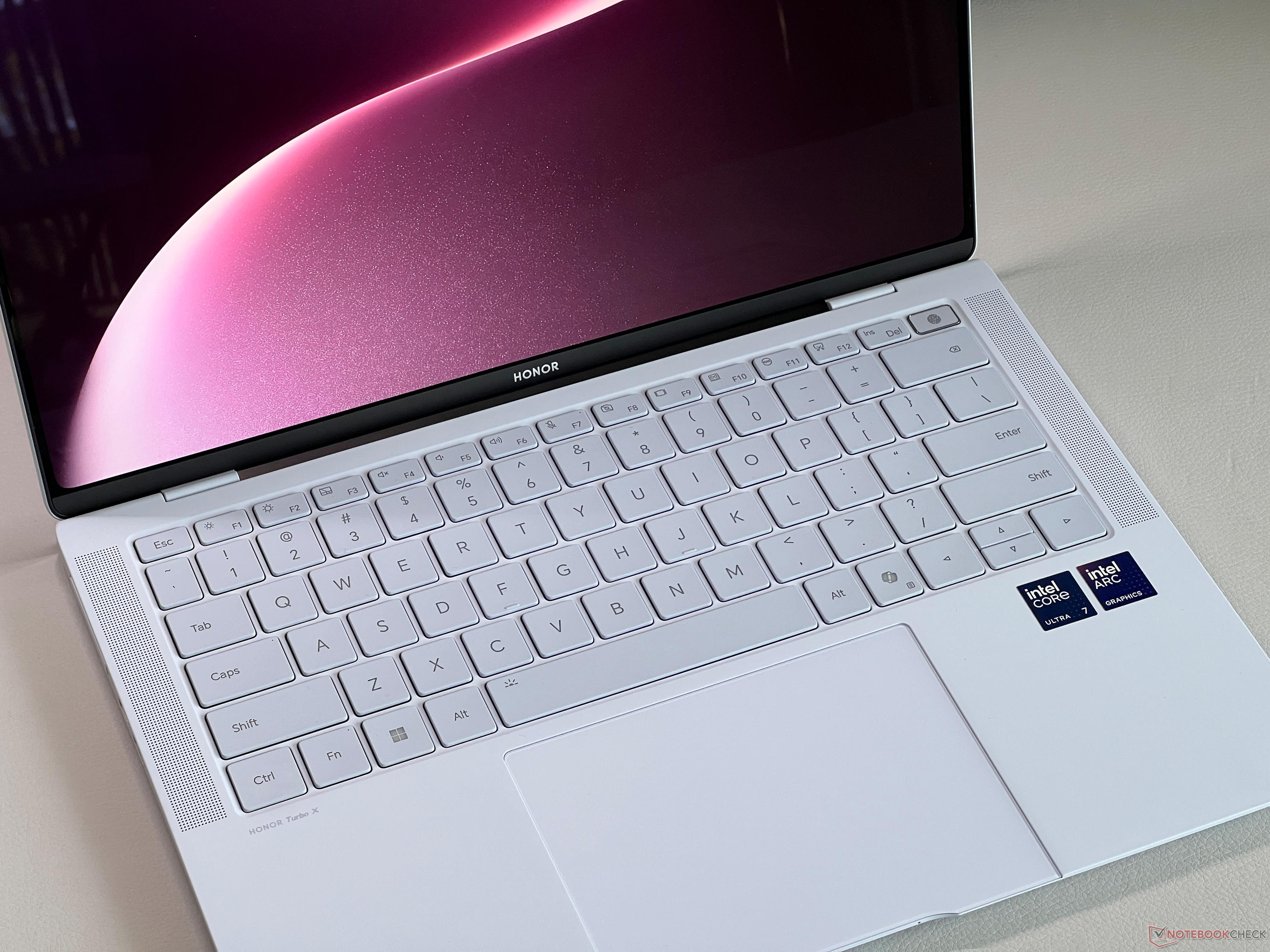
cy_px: 476
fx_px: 2825
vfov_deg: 19.1
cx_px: 635
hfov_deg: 25.3
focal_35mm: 77
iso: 100
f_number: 2.8
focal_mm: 9
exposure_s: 1/99
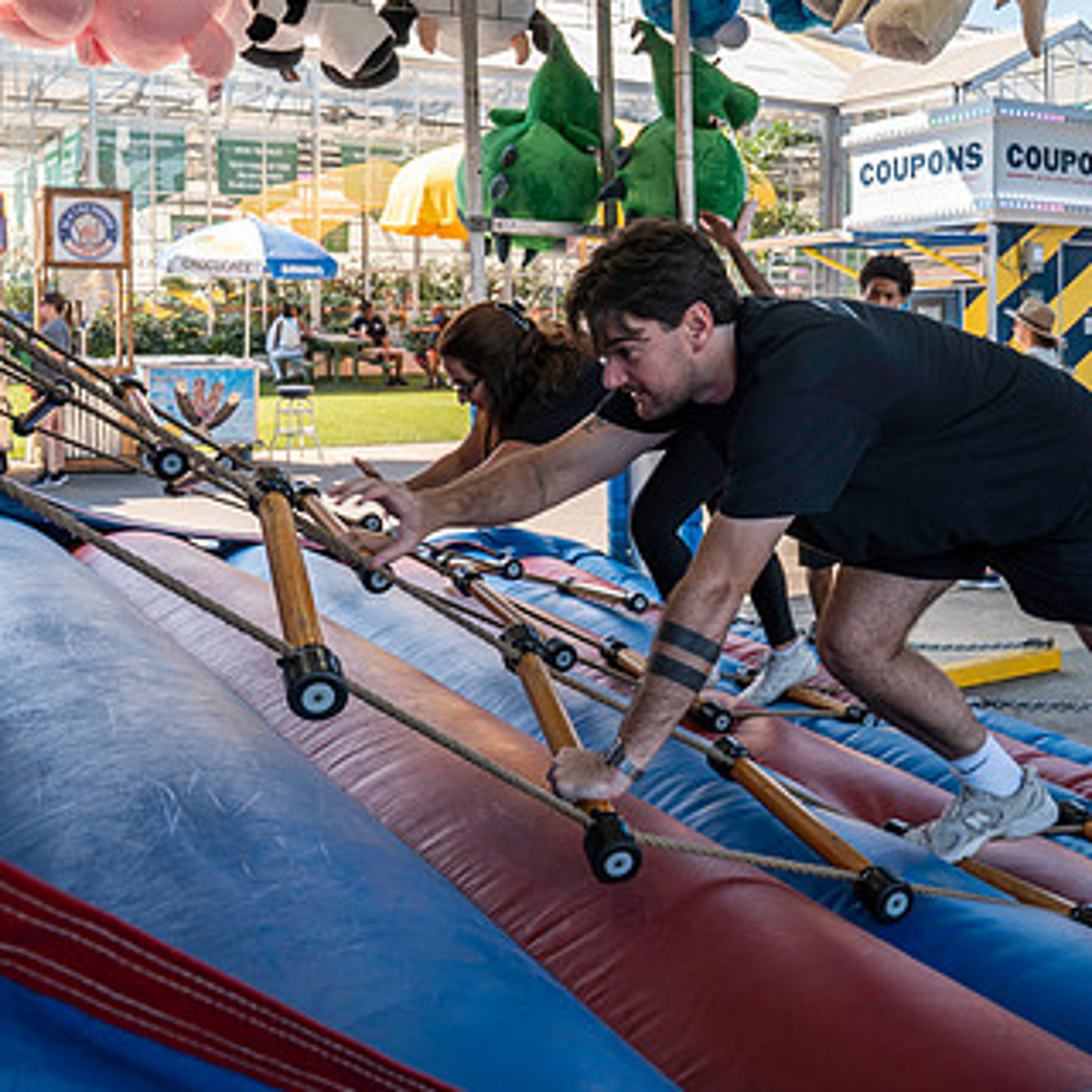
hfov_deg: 41.5
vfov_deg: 41.8
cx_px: 700
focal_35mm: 40
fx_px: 1428
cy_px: 473
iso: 160
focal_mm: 26
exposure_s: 1/200
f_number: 5.6
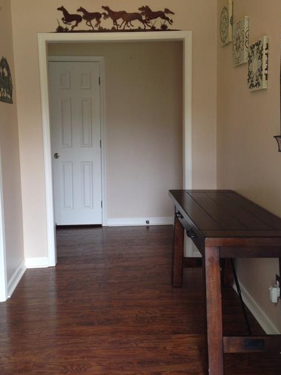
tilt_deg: -6.2
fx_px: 443
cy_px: 172
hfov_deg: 35.1
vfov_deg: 45.7
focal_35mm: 41
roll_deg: +0.5
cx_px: 124
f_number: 2.4
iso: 50
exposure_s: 1/30
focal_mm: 4.12
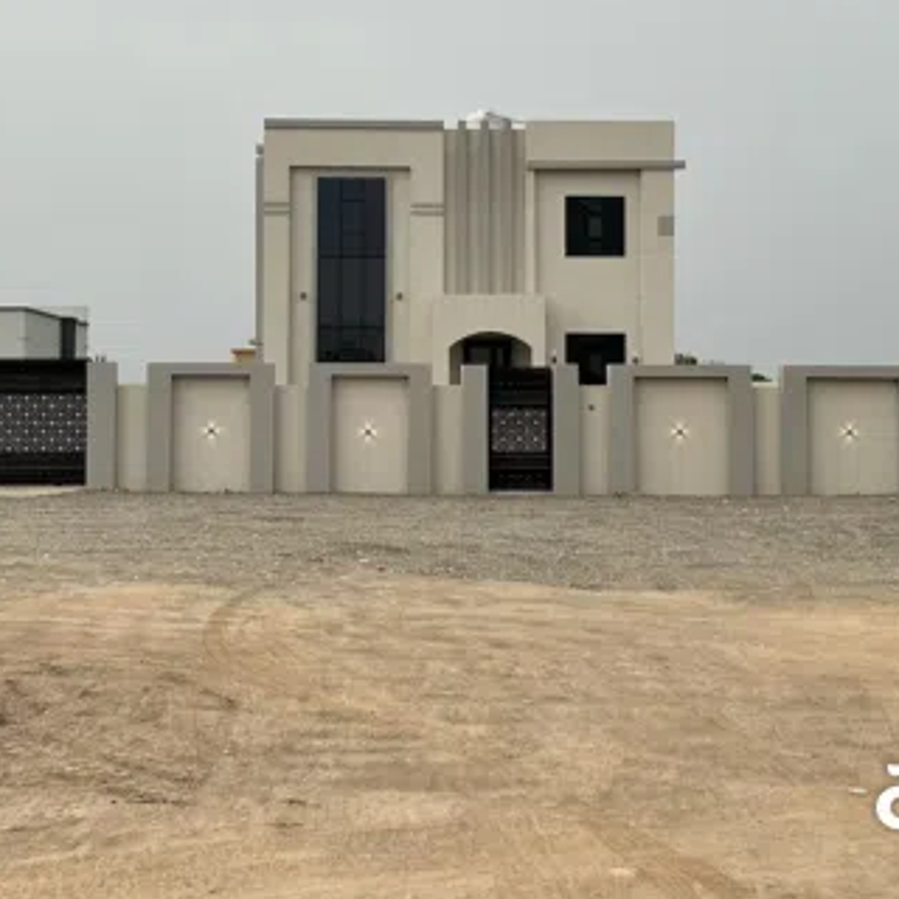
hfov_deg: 36.8
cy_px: 270
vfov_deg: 36.3
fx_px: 1352
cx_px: 455
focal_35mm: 46
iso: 50
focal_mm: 5.7
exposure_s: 1/949
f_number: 1.5
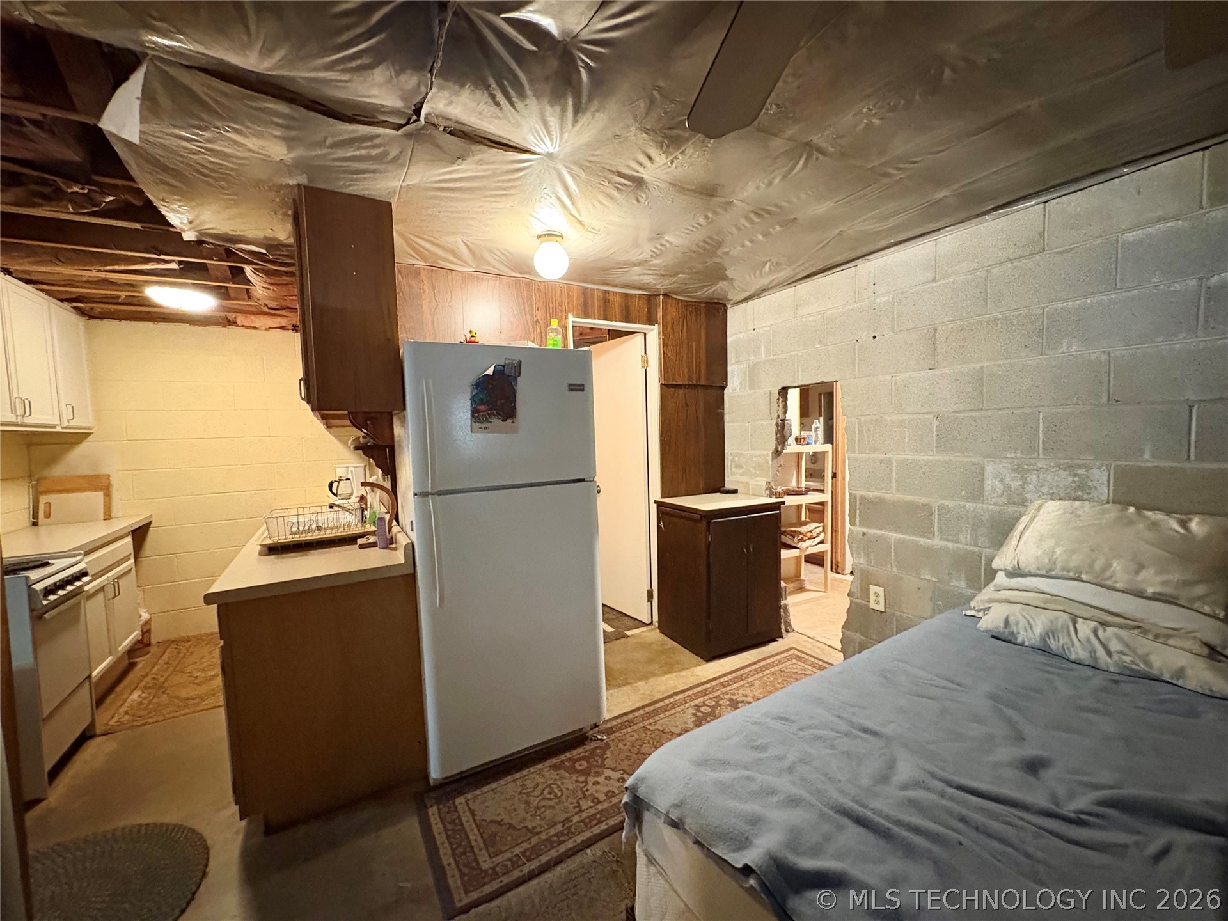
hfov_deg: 102.1
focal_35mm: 14
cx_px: 614
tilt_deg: -2.2
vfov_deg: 85.7
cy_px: 460
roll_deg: +0.8
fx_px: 497
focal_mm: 2.22
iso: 1000
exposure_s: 1/40
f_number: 2.2
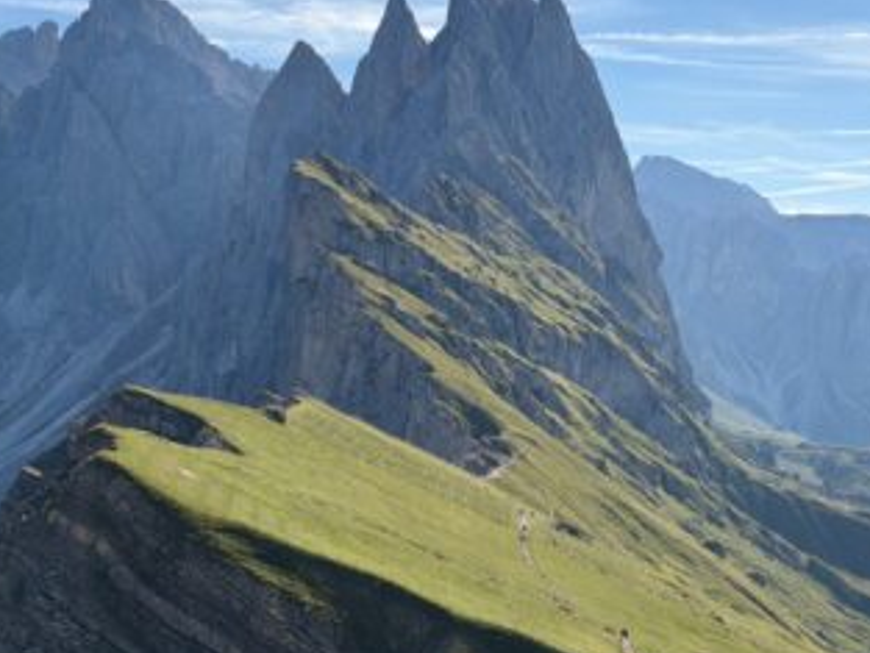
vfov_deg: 21.0
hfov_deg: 27.7
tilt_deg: -3.6
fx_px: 1760
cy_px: 365
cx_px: 368
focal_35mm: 70
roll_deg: -2.5
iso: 80
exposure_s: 1/4587
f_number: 1.78
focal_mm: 6.76
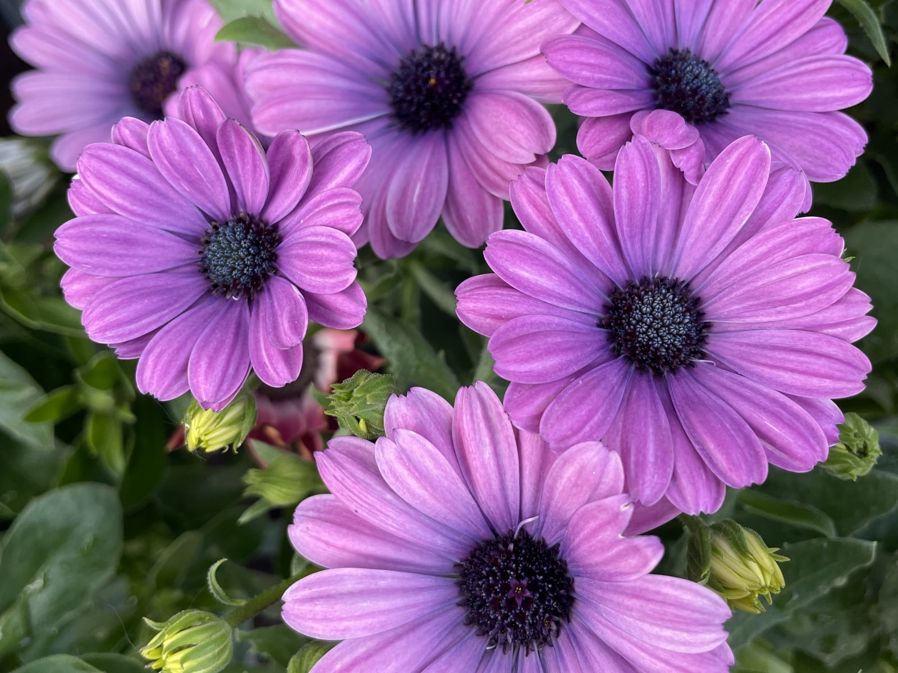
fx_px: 674
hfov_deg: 67.3
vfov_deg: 53.1
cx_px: 449
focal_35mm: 26
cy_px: 336
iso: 32
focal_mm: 4.2
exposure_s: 1/515
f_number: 1.6
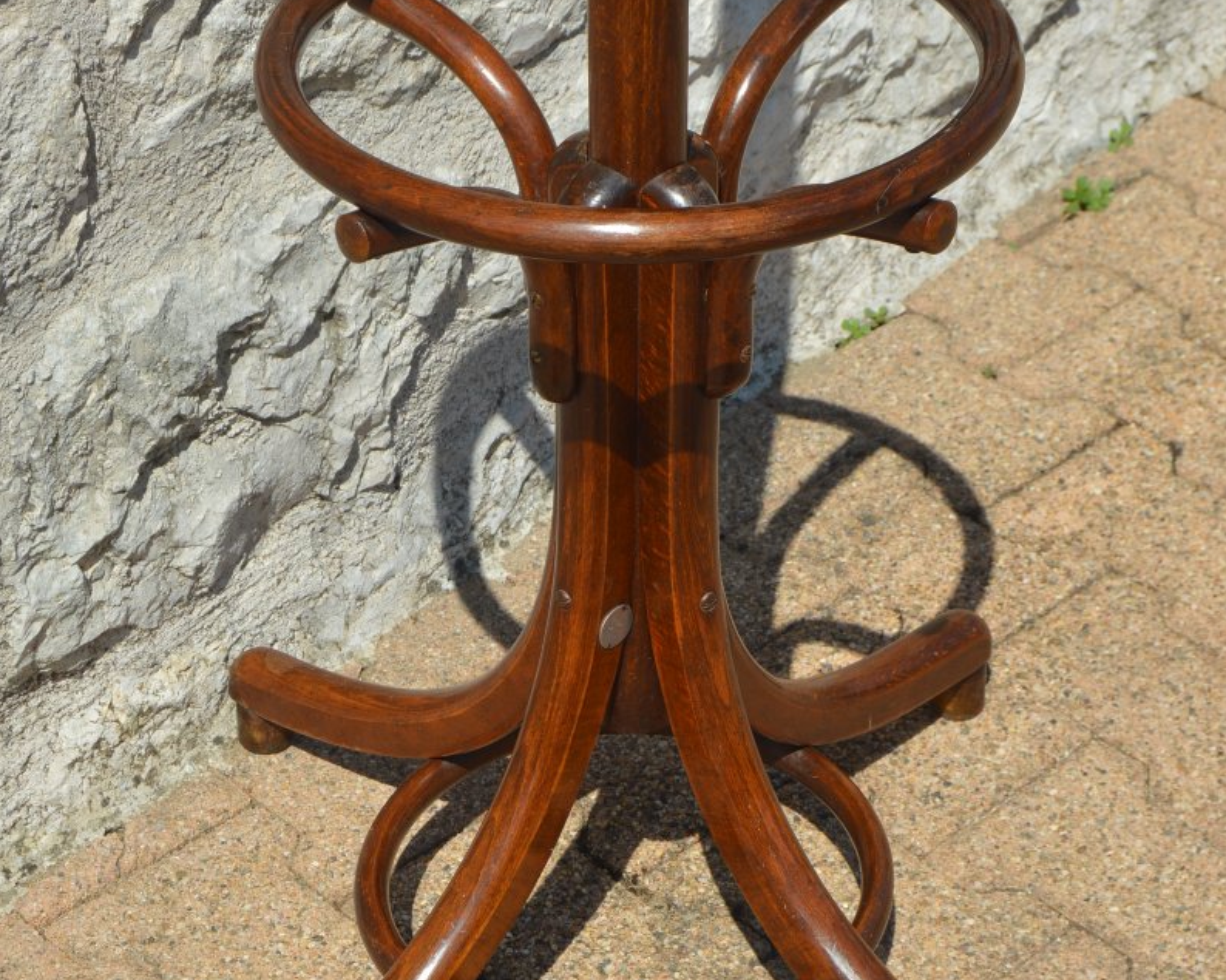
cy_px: 597
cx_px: 613
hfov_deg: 20.0
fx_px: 3472
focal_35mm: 96
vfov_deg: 16.1
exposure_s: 1/320
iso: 100
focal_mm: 45
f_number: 9
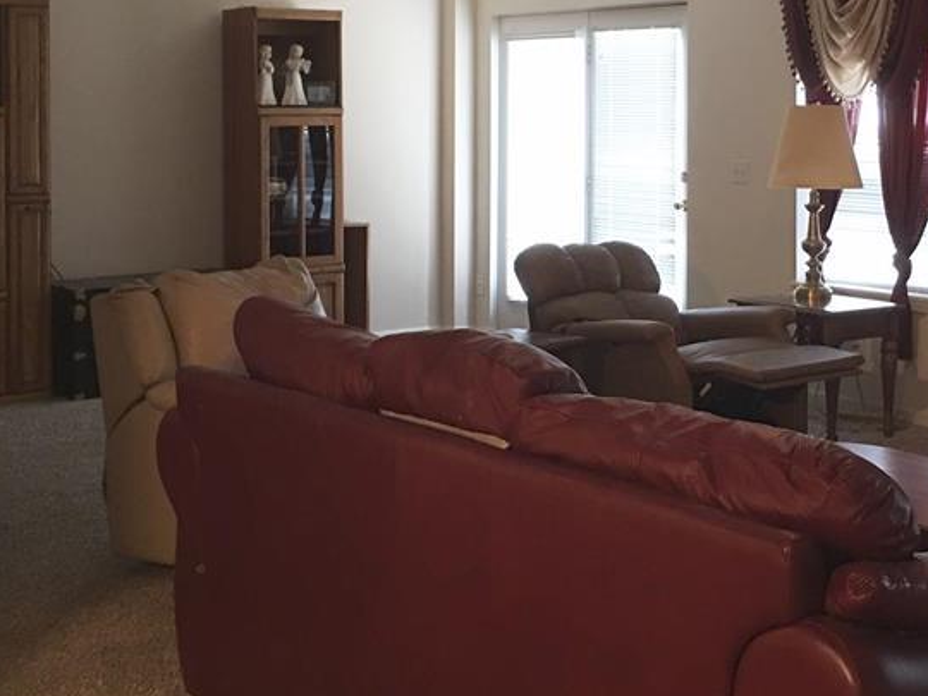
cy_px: 108
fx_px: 1474
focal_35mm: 55
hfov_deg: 34.4
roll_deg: -0.7
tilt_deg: +1.3
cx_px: 670
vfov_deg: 25.9
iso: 100
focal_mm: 4.15
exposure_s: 1/8
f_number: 2.2
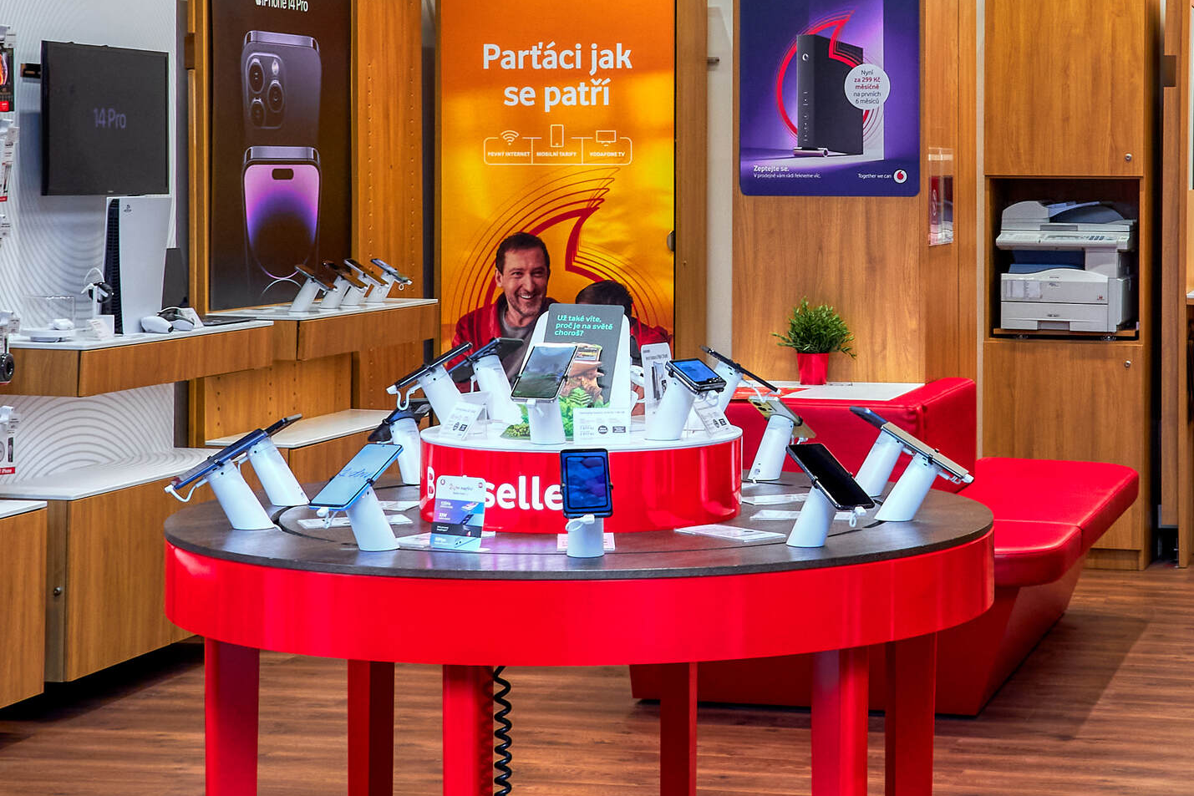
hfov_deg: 24.0
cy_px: 176
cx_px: 849
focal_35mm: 84
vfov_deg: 16.2
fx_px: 2786
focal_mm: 30
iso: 500
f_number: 8
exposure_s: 1/30
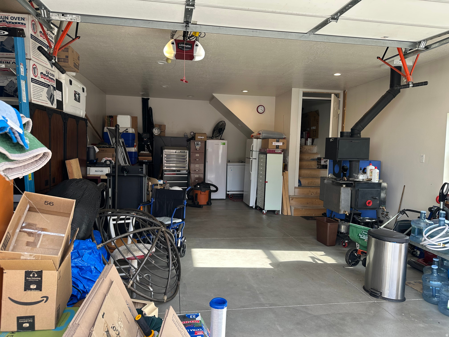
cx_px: 224
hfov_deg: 71.6
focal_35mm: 24
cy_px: 168
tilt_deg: -3.0
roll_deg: -1.9
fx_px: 311
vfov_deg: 56.8
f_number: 1.78
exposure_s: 1/140
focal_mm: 6.86
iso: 64
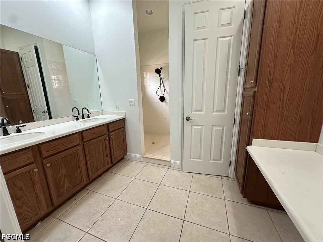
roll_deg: +1.7
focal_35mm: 14
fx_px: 131
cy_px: 121
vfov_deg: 85.7
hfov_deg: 102.1
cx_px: 162
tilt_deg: -11.9
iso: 200
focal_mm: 2.22
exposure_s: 1/120
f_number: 2.2
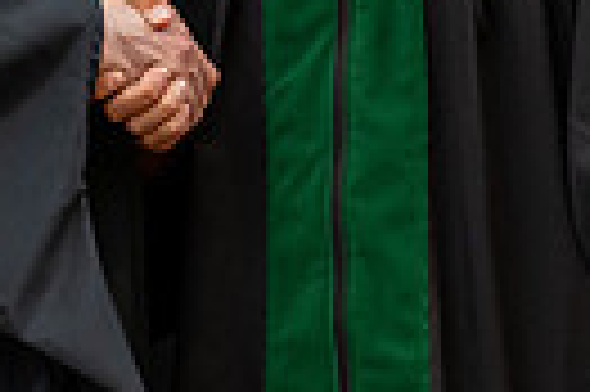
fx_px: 7399
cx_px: -18
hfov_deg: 4.6
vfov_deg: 3.0
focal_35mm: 452
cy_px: -169
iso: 1600
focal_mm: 102
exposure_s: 1/200
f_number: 3.5
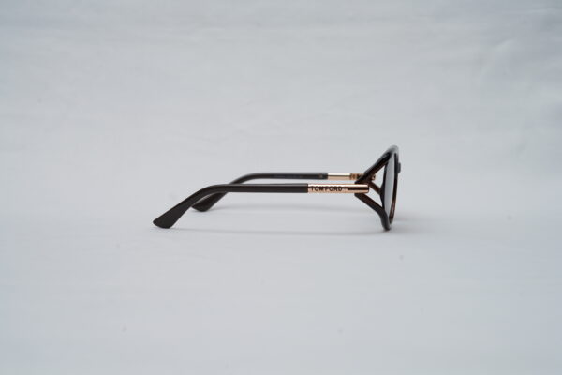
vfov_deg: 27.0
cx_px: 281
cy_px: 188
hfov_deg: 39.6
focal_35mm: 50
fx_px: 780
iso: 100
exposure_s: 1/160
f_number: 9
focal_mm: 50
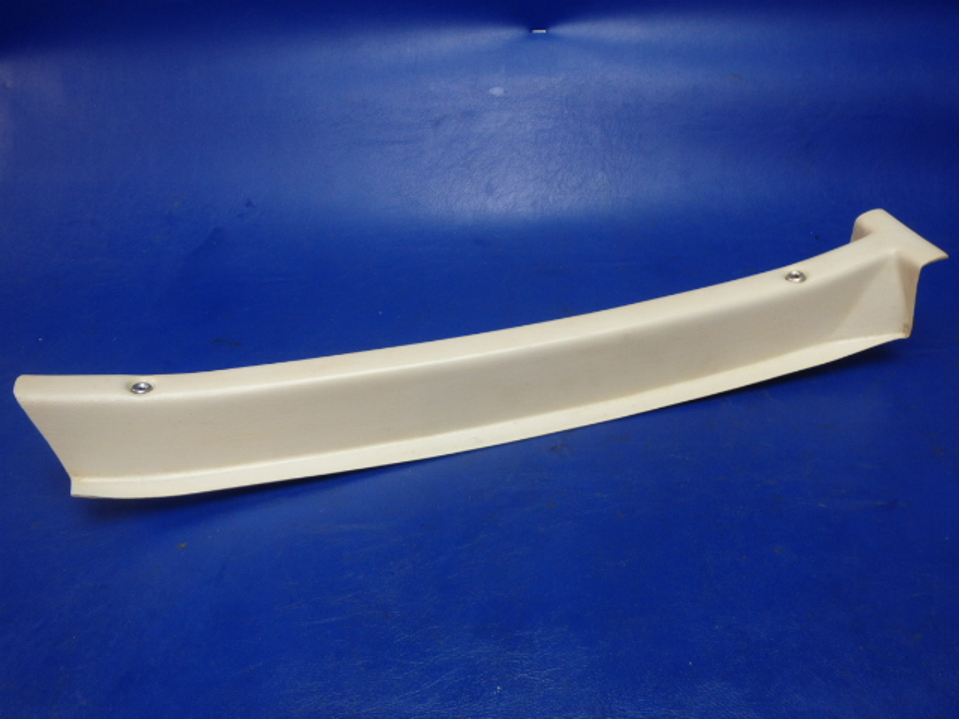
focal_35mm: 28
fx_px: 776
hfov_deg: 63.4
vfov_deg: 49.7
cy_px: 360
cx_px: 480
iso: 200
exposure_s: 1/30
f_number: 3.9
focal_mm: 5
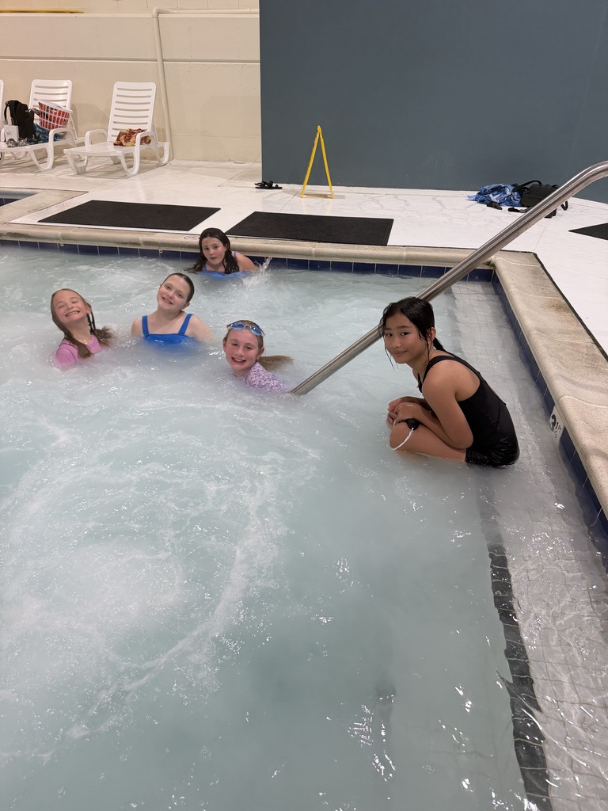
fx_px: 562
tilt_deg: -30.1
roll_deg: -0.5
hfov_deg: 56.8
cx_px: 304
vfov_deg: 71.6
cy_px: 406
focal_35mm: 24
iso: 125
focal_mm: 6.76
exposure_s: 1/120
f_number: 1.78
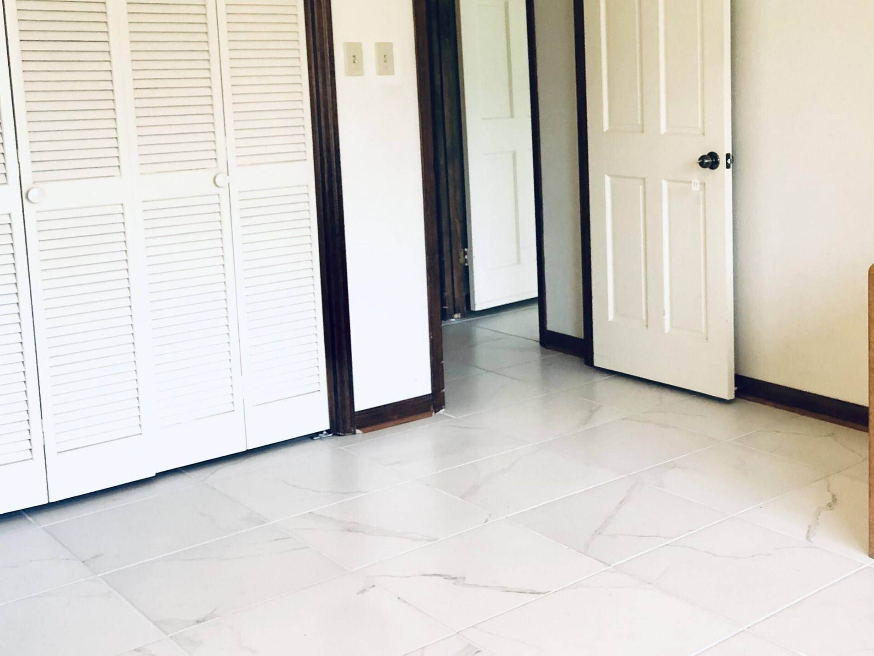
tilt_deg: -6.6
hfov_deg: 40.6
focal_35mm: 45
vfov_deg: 31.9
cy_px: 210
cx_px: 675
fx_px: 1136
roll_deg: +2.0
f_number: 1.8
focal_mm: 4
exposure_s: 1/30
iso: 25
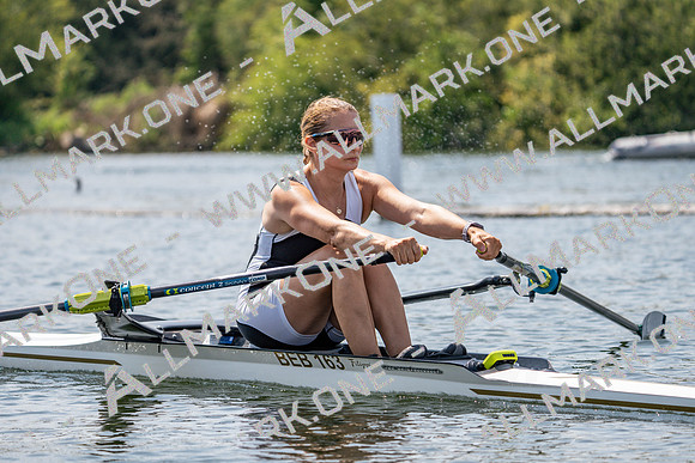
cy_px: 232
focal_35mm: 200
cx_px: 348
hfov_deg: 10.3
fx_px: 3862
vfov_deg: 6.9
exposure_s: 1/1600
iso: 200
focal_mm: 200
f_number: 5.6
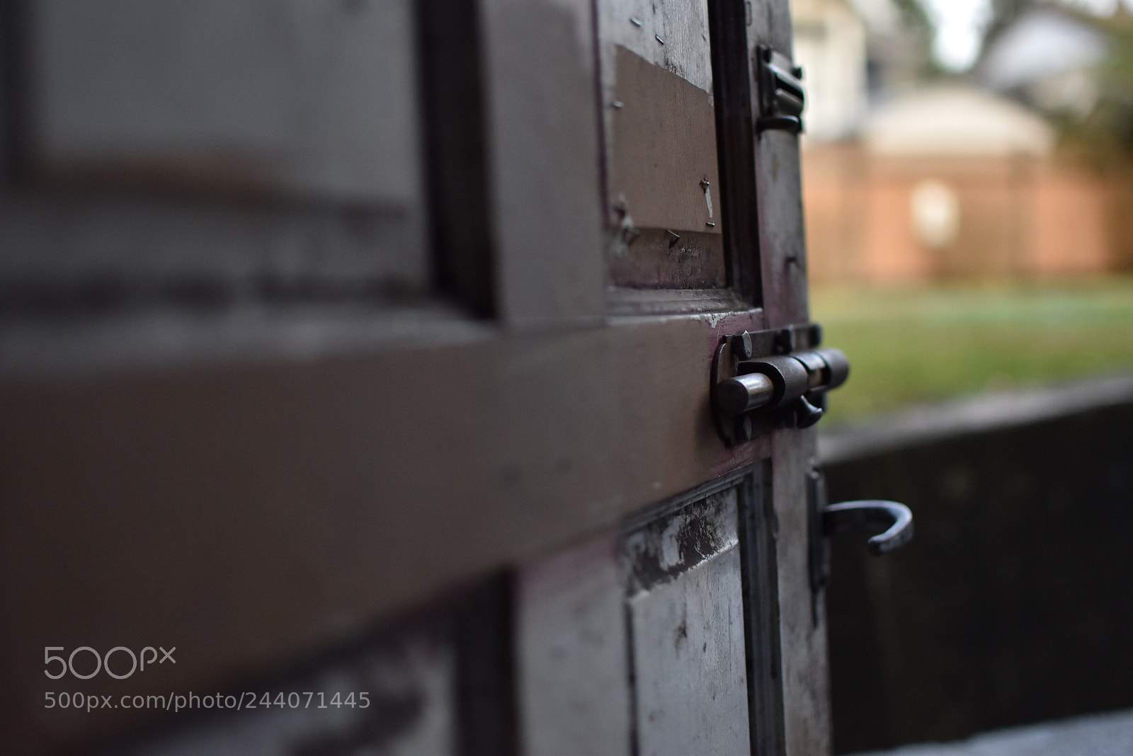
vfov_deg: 25.8
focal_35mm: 52
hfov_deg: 37.8
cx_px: 566
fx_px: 1653
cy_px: 378
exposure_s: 1/4000
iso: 500
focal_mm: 35
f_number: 1.8
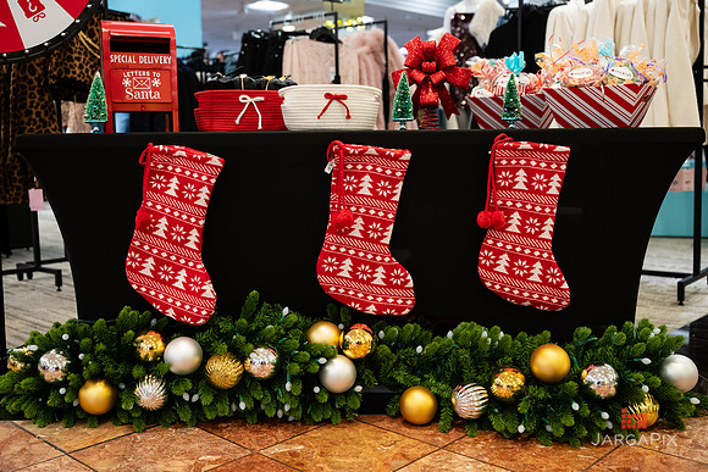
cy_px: 233
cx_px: 347
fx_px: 746
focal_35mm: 38
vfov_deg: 35.1
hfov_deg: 50.8
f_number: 3.2
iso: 1600
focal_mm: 37
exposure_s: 1/160
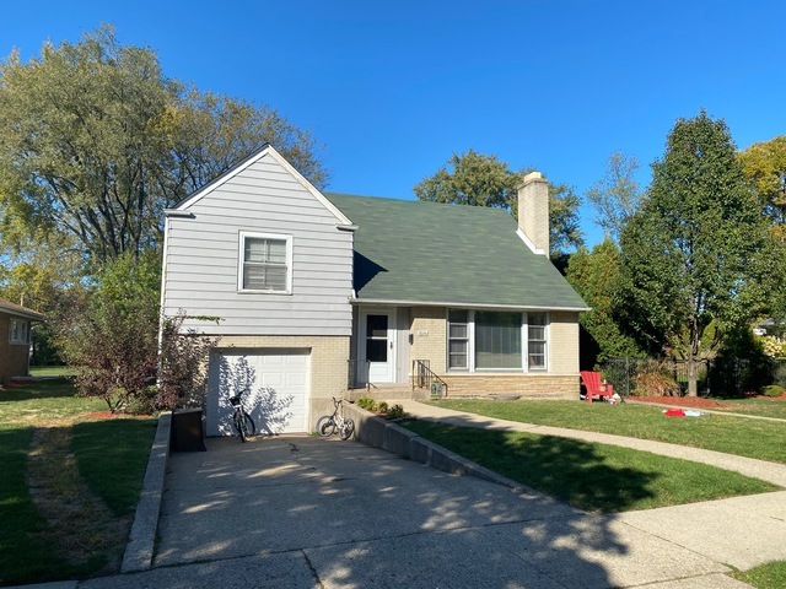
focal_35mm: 26
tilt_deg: +7.1
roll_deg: -1.7
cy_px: 294
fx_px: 590
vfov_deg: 53.1
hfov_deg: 67.3
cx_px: 393
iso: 32
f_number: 1.8
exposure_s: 1/2688
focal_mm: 4.25
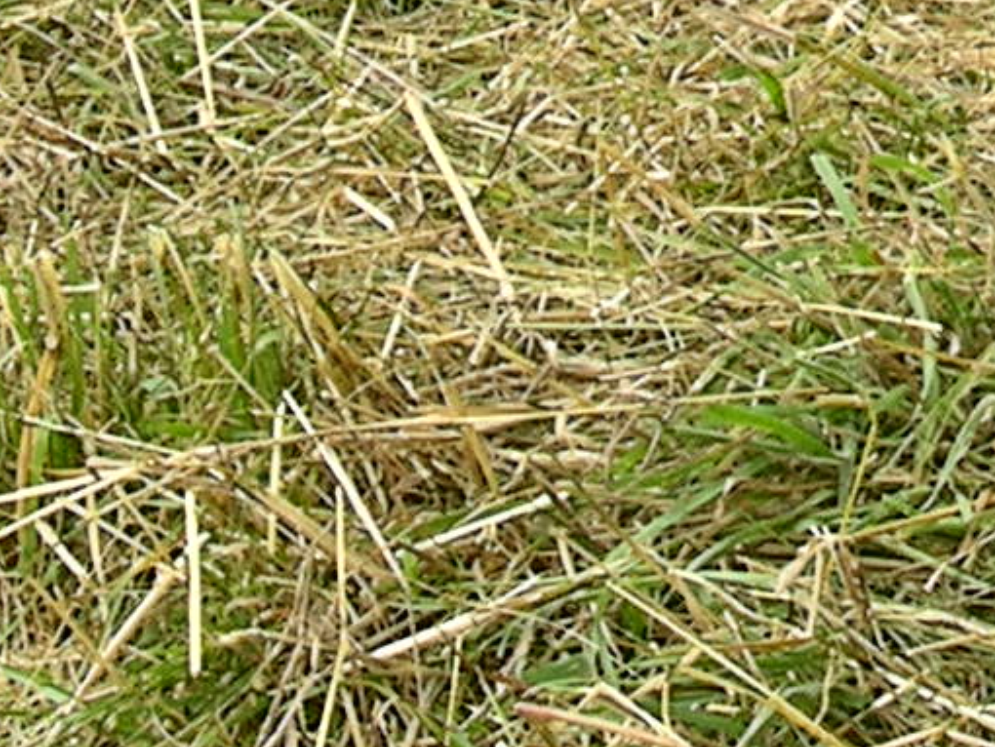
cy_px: -1482
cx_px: 1317
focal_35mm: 563
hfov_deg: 3.5
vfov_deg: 2.6
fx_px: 16190
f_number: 3.9
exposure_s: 1/91.4
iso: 50
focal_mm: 22.3
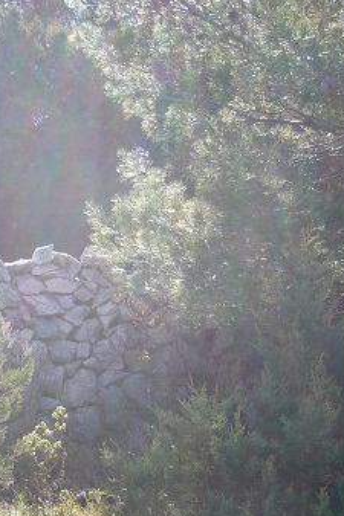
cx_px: -55
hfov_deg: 18.8
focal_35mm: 69
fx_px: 990
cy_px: 363
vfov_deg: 29.0
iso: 80
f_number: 2.8
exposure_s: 1/320
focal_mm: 5.8
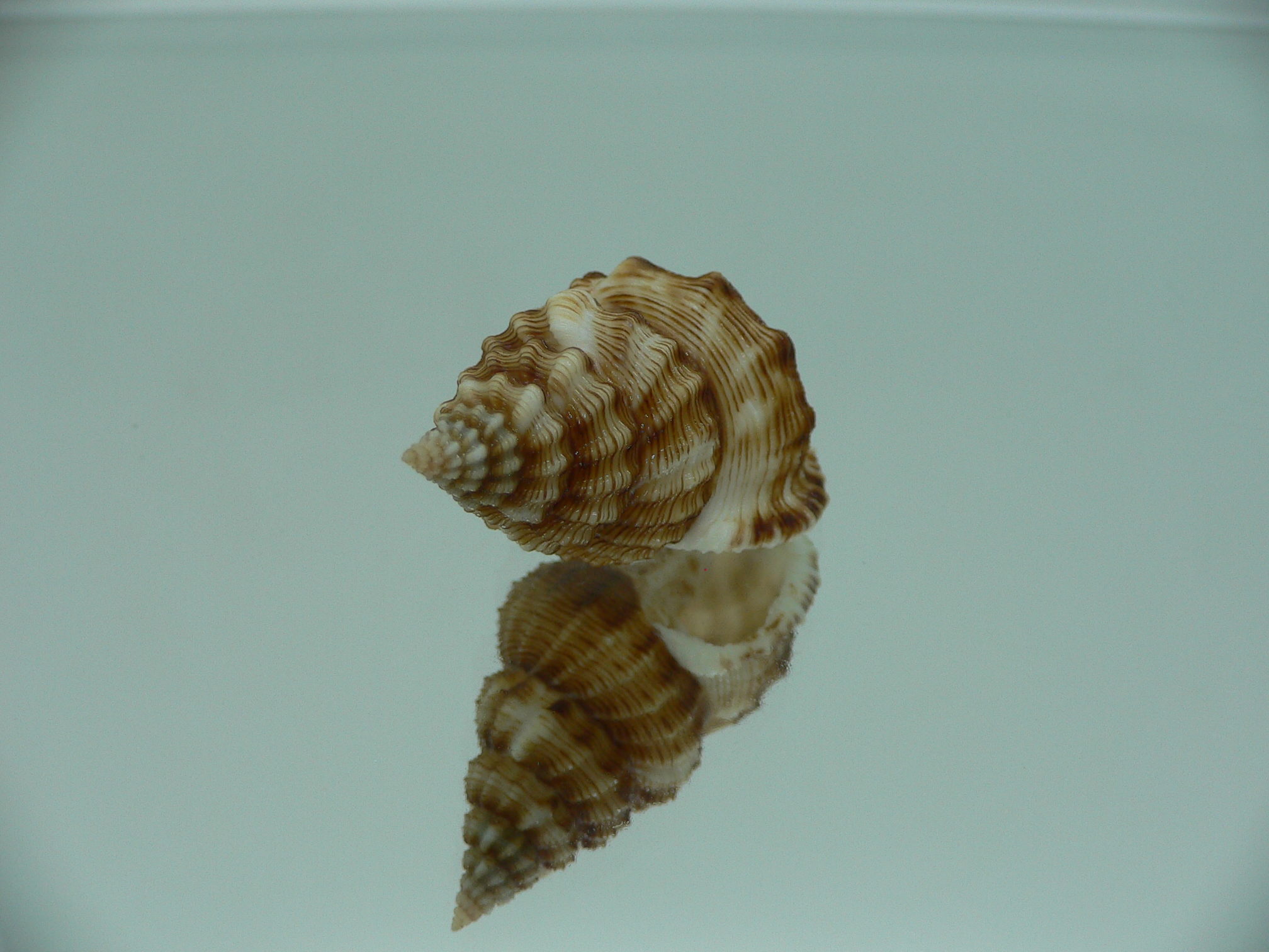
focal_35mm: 35
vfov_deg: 40.7
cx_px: 634
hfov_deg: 52.6
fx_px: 1283
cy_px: 476
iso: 80
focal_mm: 4.6
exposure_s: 1/60
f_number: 2.8
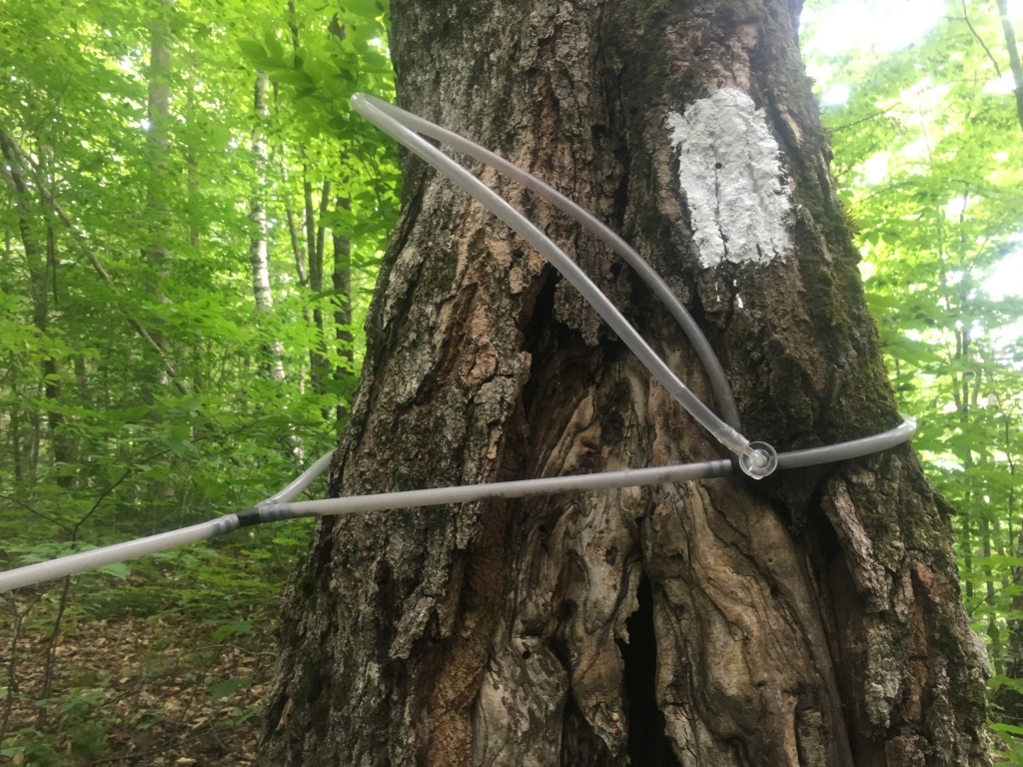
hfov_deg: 61.7
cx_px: 512
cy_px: 384
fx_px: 857
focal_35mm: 29
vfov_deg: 48.2
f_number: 2.2
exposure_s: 1/30
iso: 100
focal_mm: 4.15
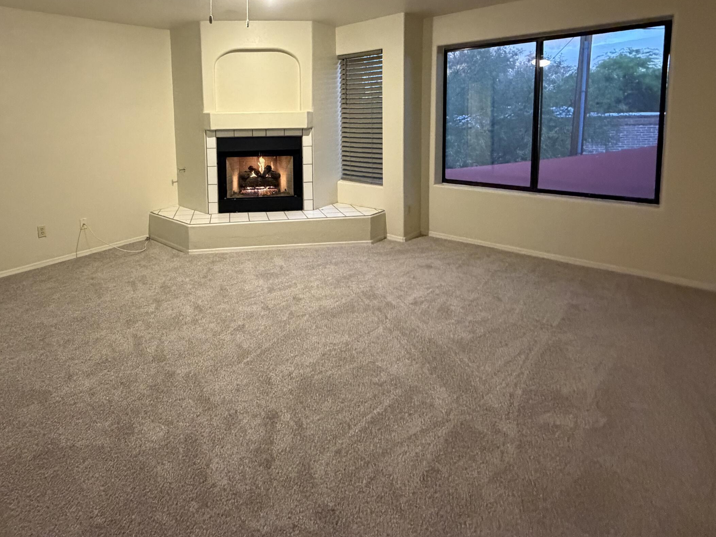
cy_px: 156
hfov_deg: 80.1
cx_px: 265
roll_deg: +1.8
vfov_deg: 63.3
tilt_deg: -5.4
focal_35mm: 20
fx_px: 414
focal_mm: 2.22
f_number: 2.2
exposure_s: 1/60
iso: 800
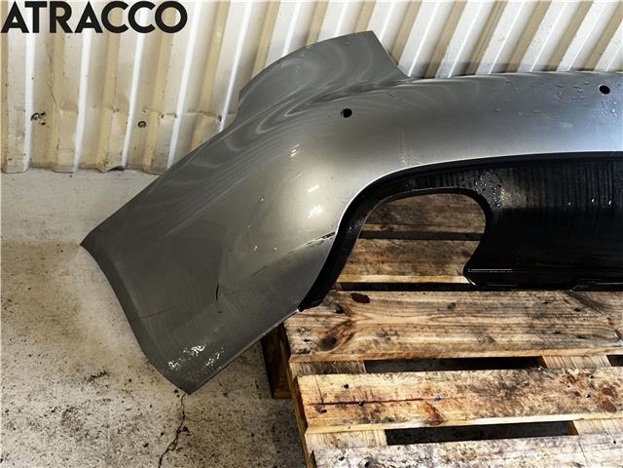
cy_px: 234
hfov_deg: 39.7
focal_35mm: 48
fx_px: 864
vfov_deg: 30.3
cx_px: 312
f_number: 1.78
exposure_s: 1/17
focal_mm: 6.86
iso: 64
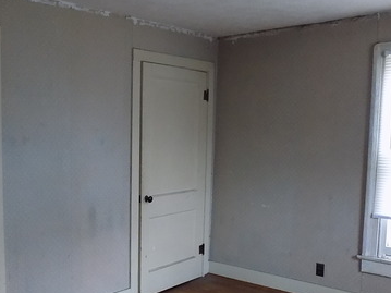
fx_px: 463
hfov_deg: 45.2
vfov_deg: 34.8
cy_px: 194
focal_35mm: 41
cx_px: 133
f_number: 3.1
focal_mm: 4
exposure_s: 1/30
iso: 400
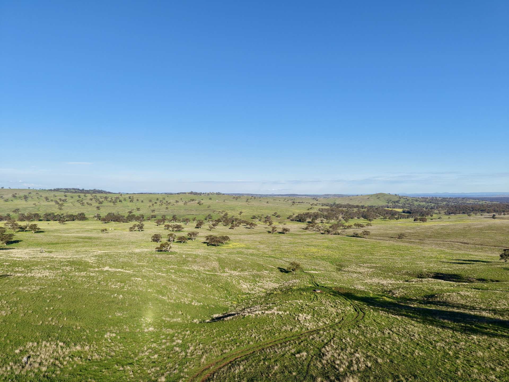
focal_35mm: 24
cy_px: 191
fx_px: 353
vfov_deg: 56.8
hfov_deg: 71.6
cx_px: 254
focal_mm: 8.67
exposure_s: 1/3200
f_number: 1.8
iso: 130
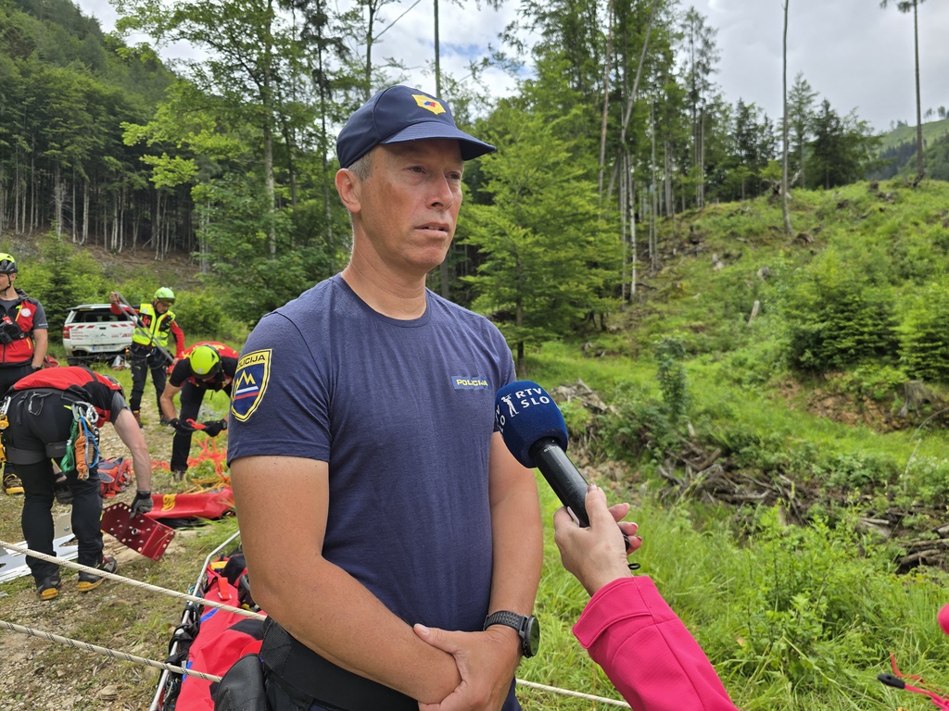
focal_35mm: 23
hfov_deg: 73.9
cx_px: 474
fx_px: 631
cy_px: 356
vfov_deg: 58.9
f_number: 1.7
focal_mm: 6.3
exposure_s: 1/673
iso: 12
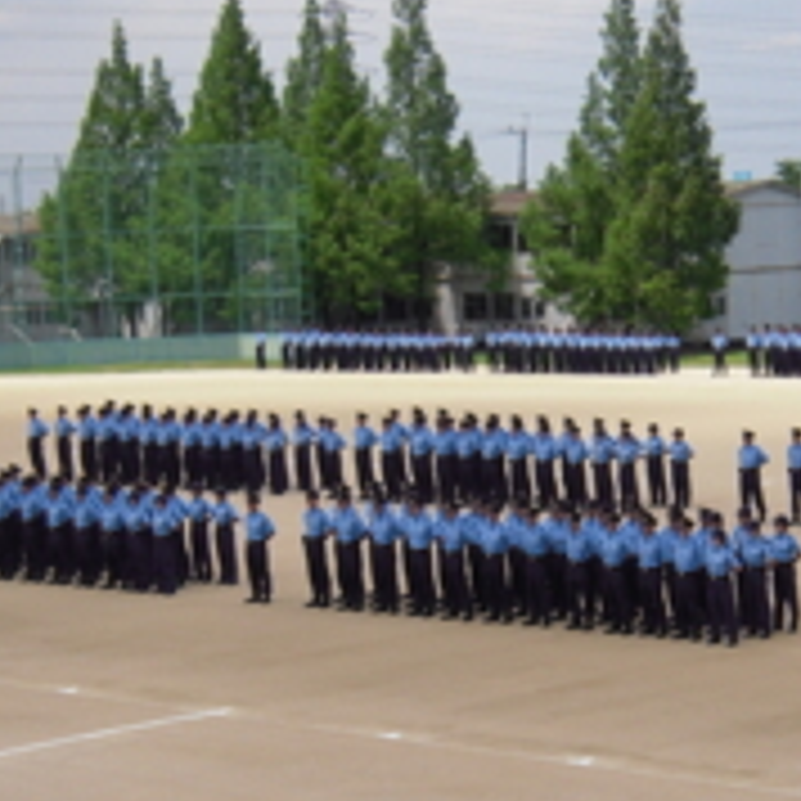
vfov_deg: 15.5
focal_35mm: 112
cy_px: 578
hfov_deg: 15.5
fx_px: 2932
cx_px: 562
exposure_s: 1/400
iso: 100
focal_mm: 8.1
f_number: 6.7
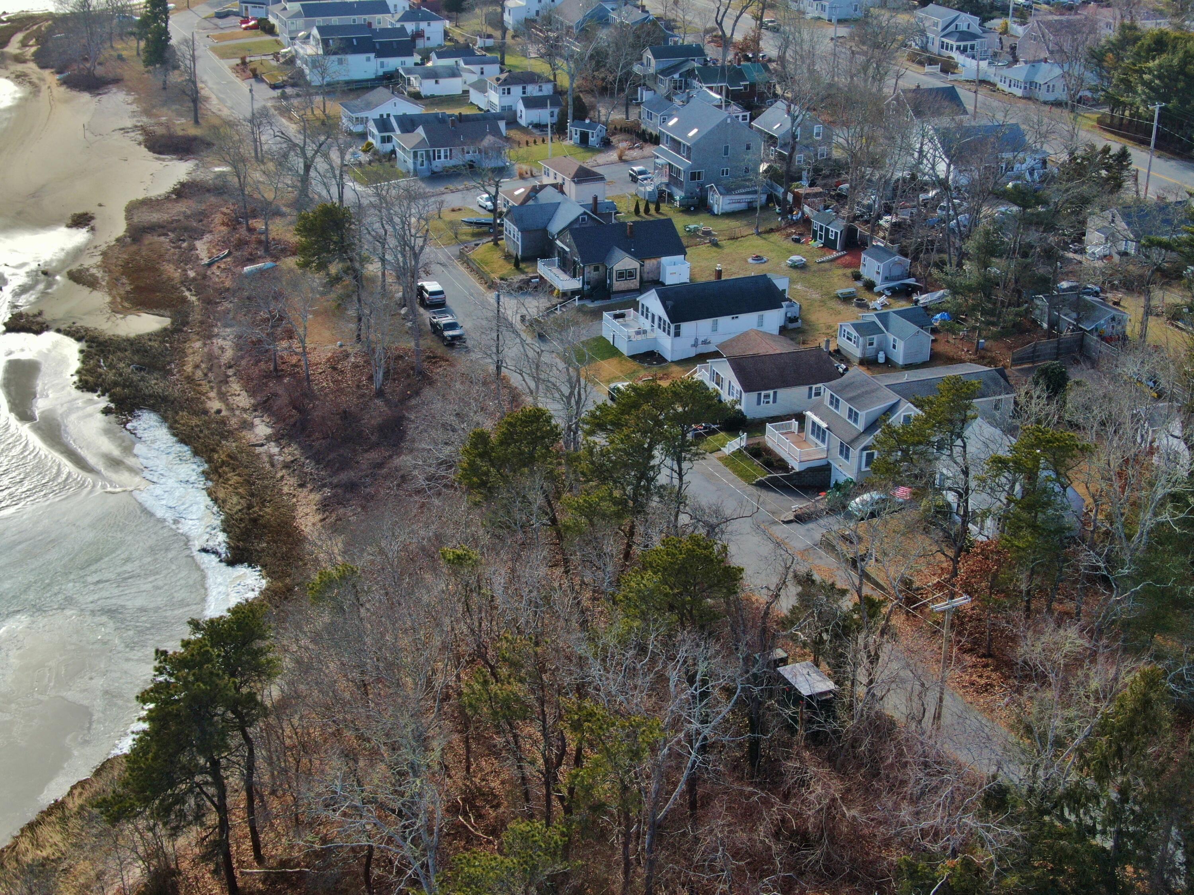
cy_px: 448
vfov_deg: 30.3
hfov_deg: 39.7
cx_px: 597
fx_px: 1656
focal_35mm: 48
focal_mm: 8.6
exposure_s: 1/400
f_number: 3.8
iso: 100
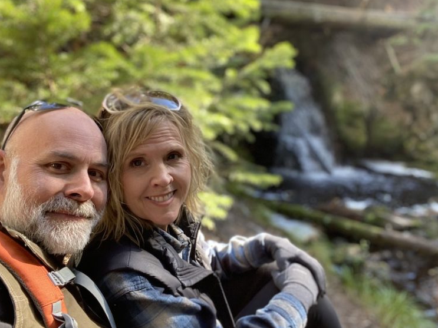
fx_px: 392
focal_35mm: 31
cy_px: 163
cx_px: 224
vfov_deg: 45.4
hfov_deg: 58.4
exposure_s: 1/60
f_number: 2.2
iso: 100
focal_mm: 2.71
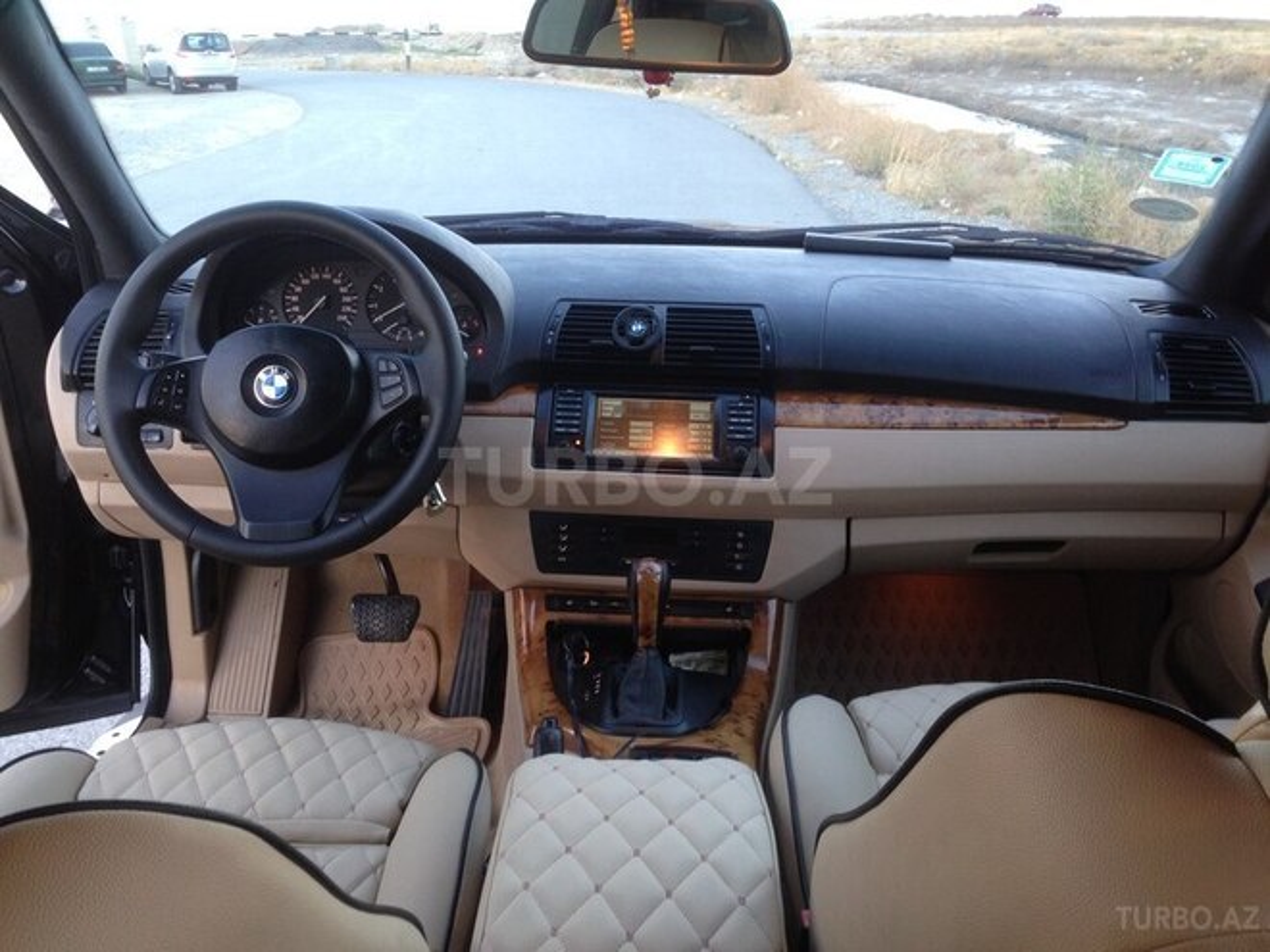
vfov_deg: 42.9
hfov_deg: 55.4
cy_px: 476
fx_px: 1211
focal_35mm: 33
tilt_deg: -20.1
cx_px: 635
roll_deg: +0.6
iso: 64
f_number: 2.4
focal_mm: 4.12
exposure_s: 1/20
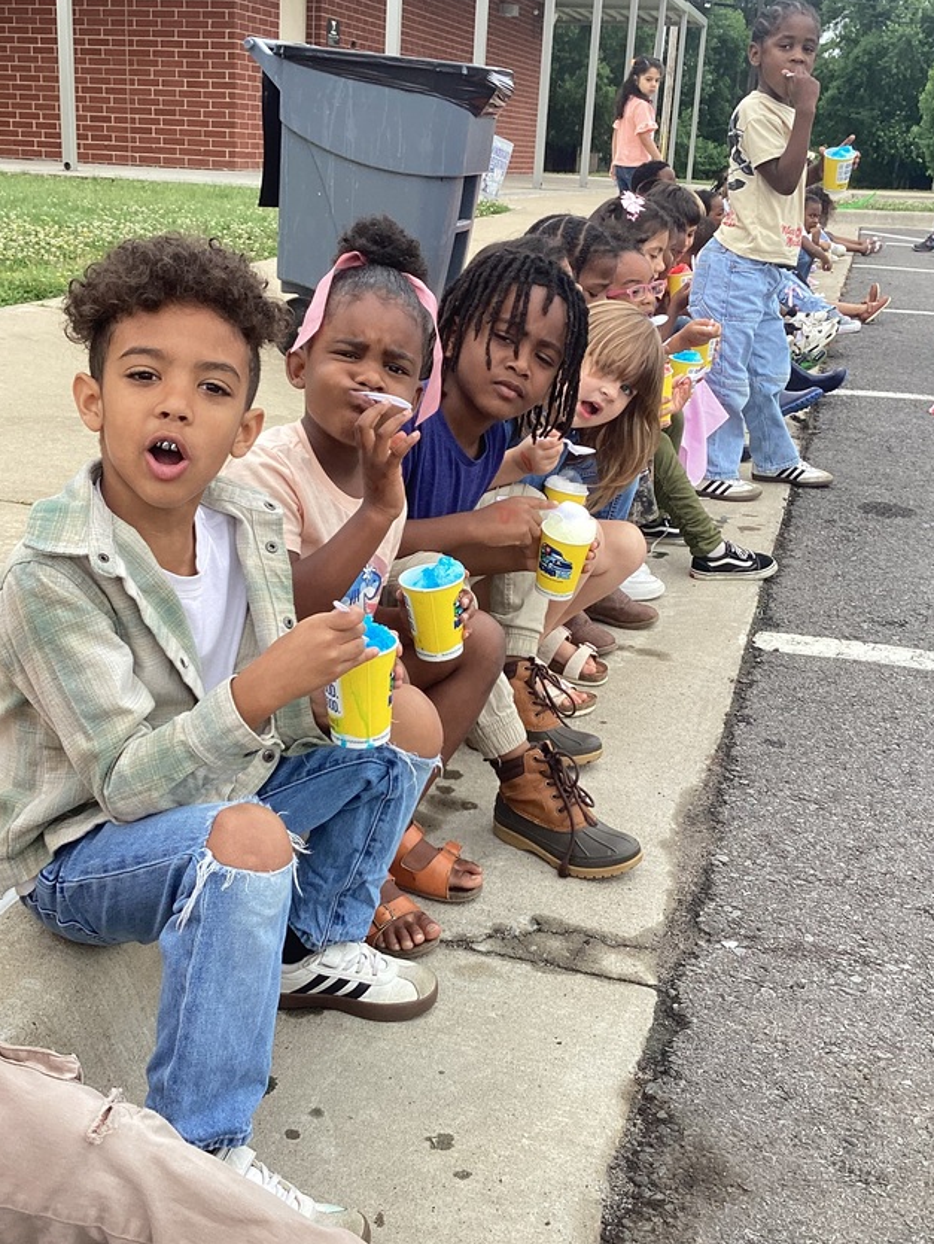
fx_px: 1366
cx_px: 420
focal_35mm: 38
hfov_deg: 37.7
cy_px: 612
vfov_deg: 49.0
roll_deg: -3.0
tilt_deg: -19.9
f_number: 2.4
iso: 25
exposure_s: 1/230
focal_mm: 3.3
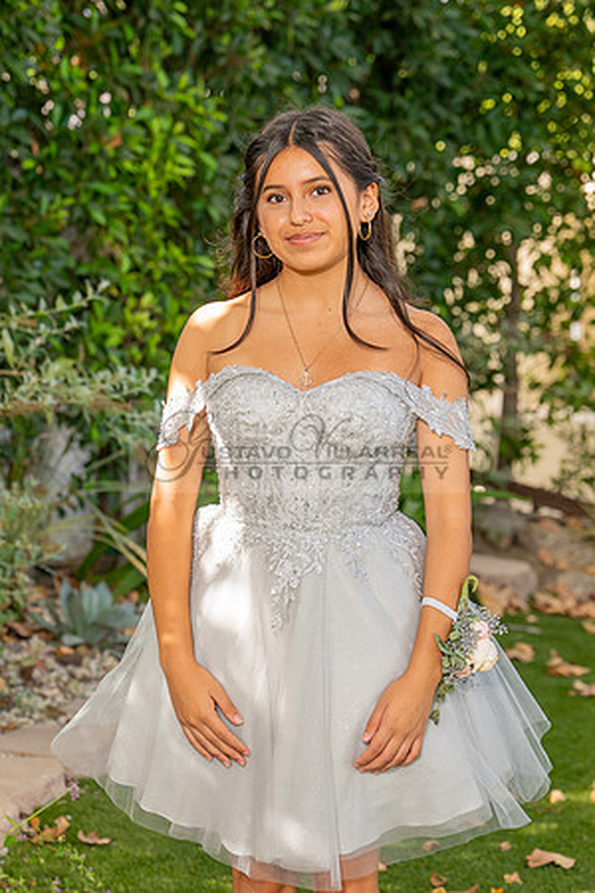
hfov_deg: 13.0
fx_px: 2603
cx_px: 208
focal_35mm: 105
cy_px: 447
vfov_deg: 19.5
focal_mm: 70
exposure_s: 1/200
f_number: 4
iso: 200
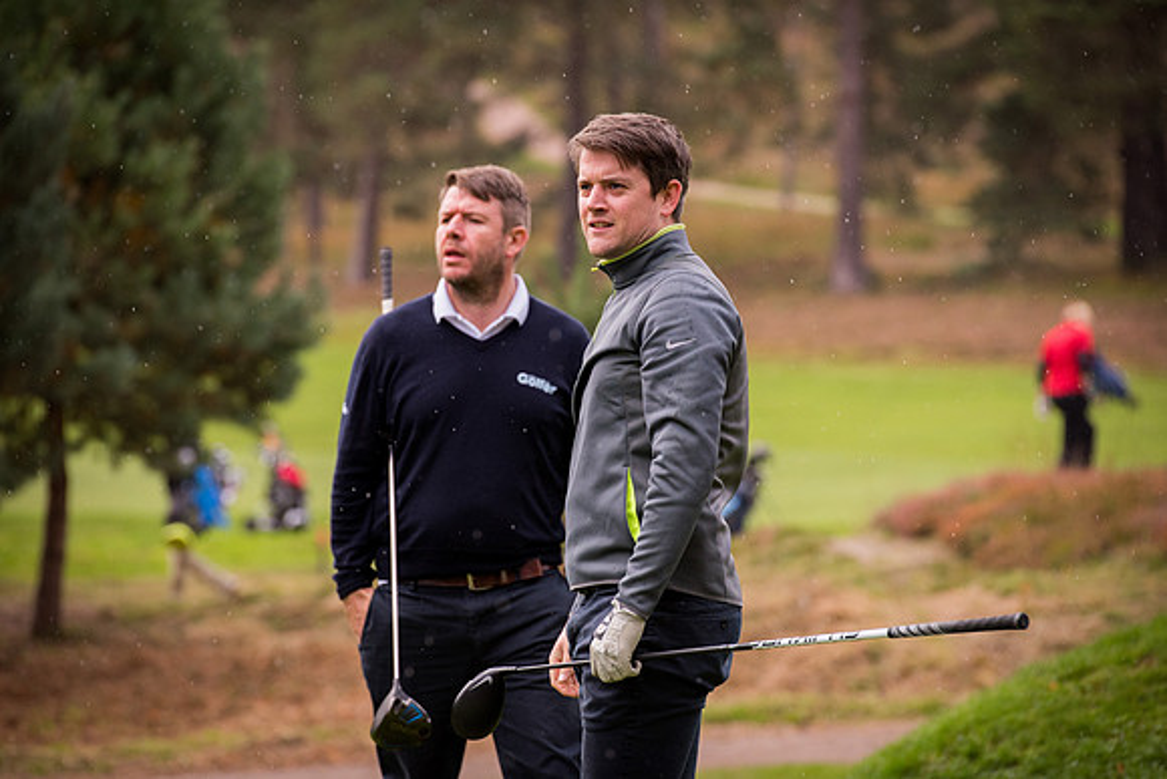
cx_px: 584
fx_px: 6485
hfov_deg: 10.3
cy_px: 390
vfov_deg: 6.9
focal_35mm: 200
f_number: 5
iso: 800
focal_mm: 200
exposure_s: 1/1250
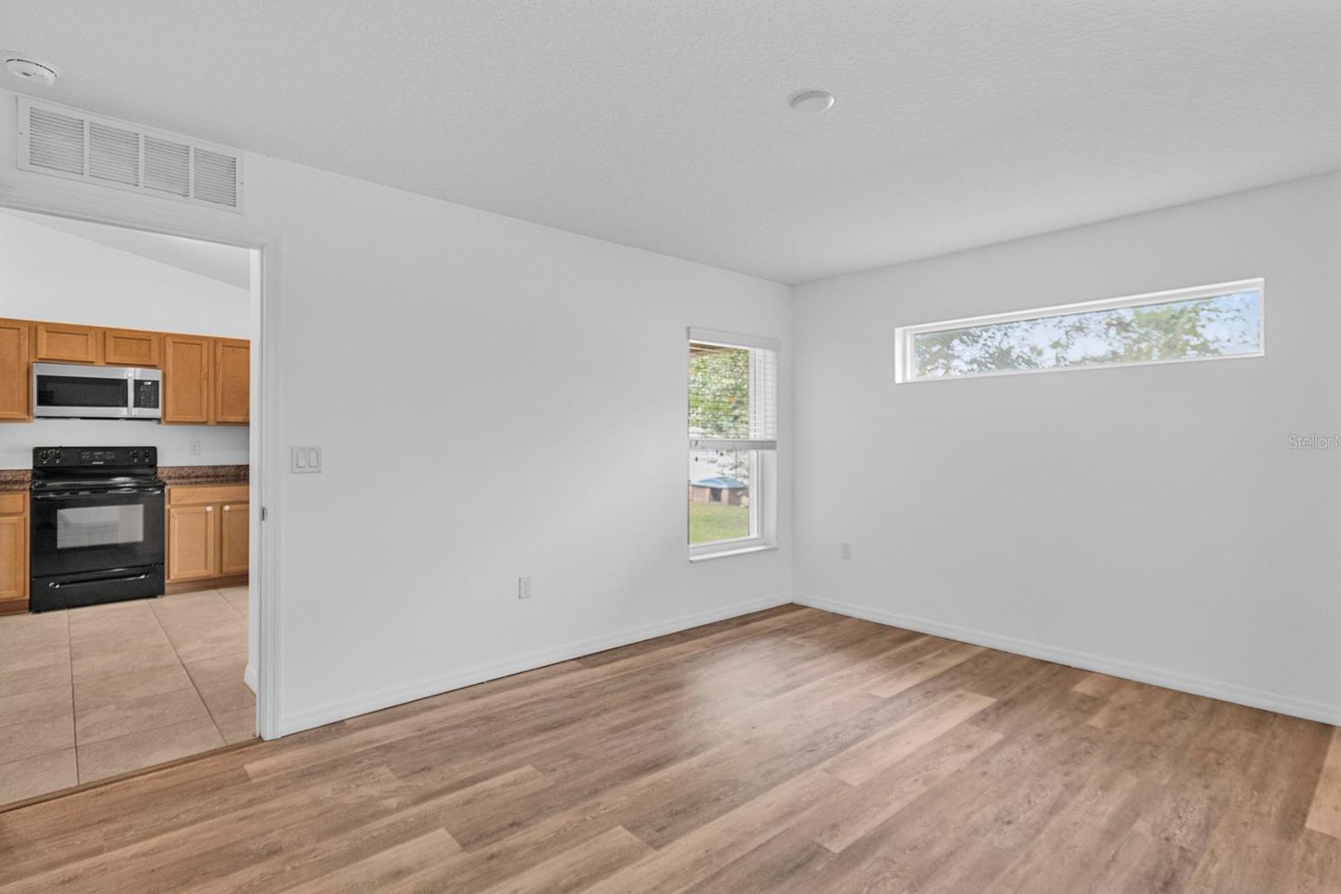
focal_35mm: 16
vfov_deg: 73.7
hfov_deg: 96.7
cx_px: 653
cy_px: 442
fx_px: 596
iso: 640
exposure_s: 1/13
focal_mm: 10
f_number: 5.6
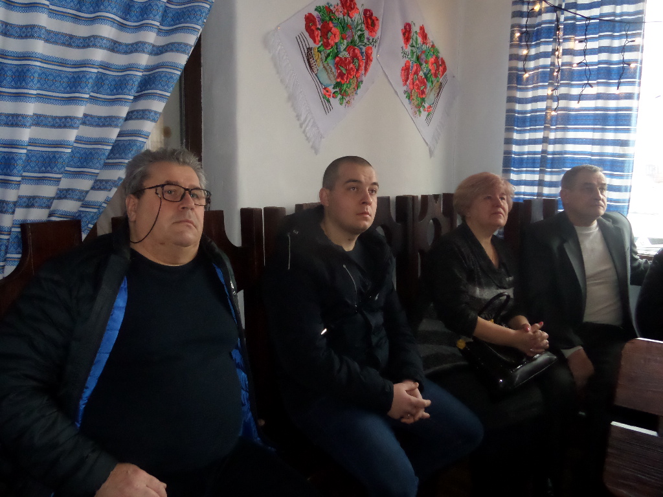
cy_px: 248
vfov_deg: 44.2
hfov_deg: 56.8
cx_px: 332
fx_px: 613
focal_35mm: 32
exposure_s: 1/15
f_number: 3.4
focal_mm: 5.3
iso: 400
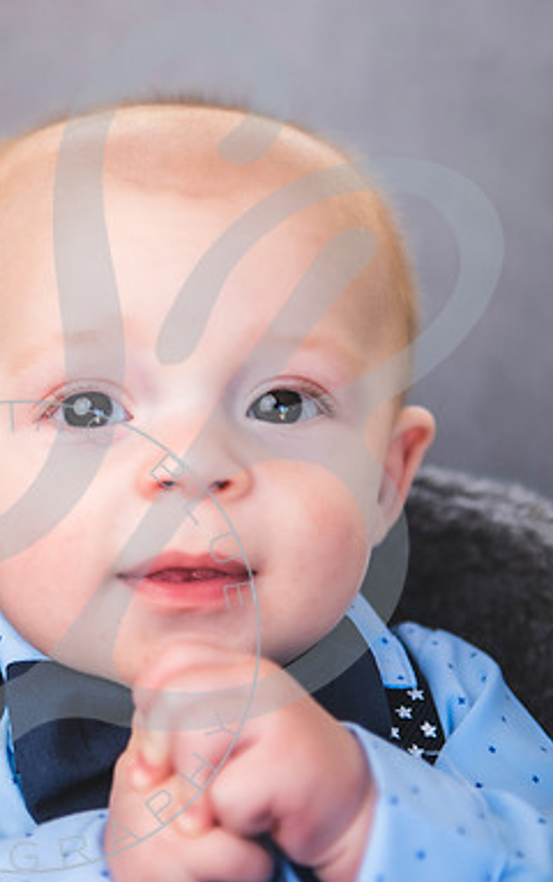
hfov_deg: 14.3
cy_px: 476
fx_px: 2190
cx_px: 90
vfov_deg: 22.8
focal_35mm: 91
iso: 100
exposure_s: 1/125
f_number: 2.8
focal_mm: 55
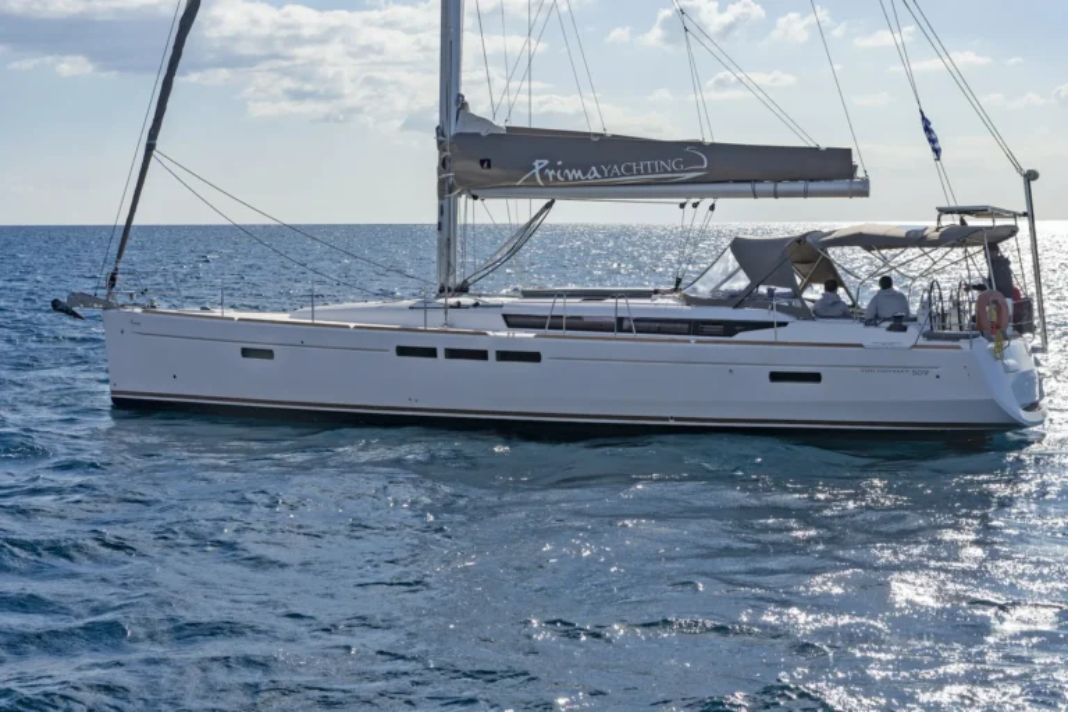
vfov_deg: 19.7
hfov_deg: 29.2
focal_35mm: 69
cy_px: 356
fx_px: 2047
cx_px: 534
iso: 200
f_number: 8
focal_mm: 46
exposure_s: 1/1000
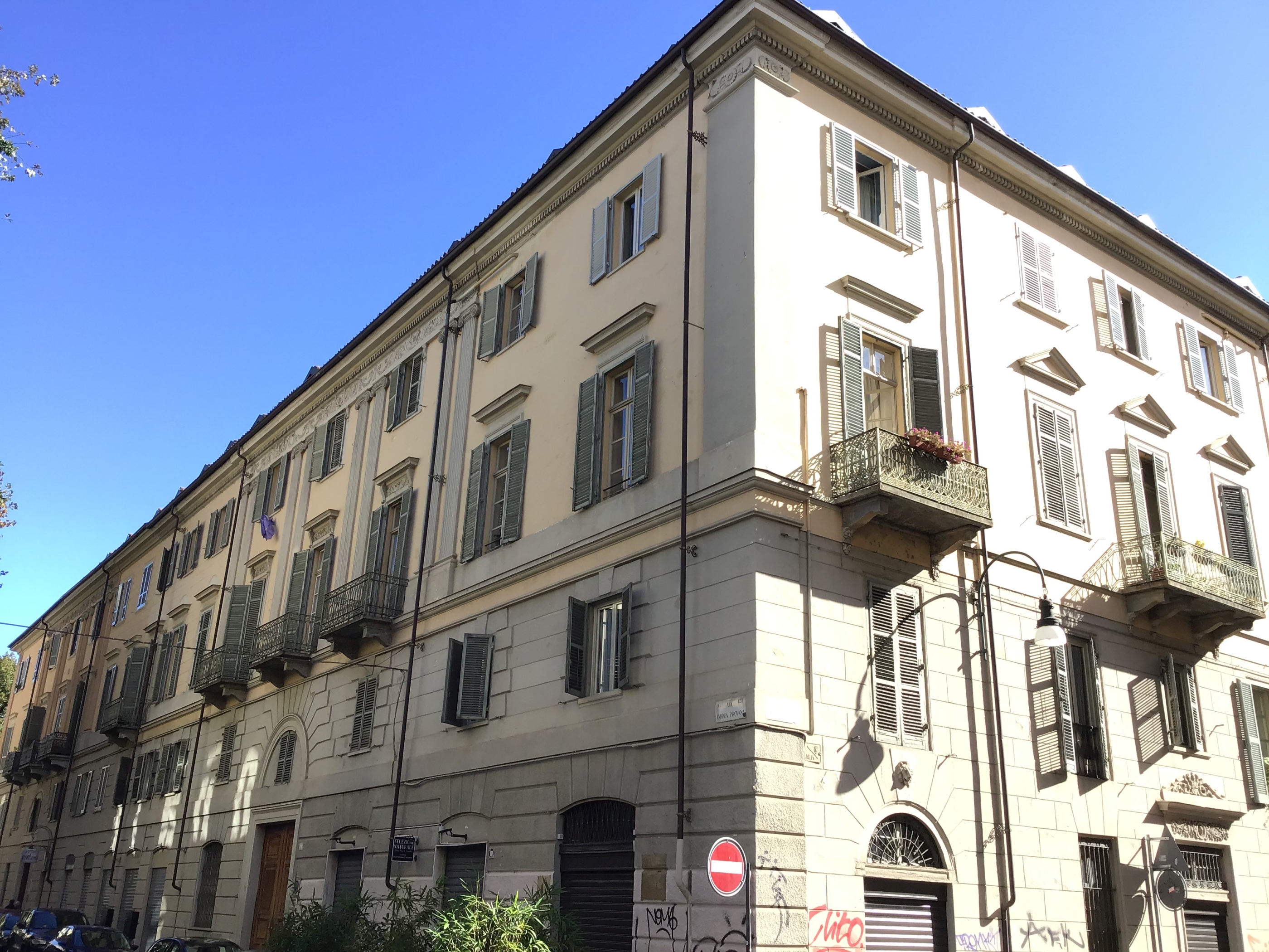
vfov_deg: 45.4
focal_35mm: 31
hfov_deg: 58.4
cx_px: 634
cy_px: 476
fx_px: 1136
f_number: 2.4
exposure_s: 1/377
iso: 25
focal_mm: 3.3
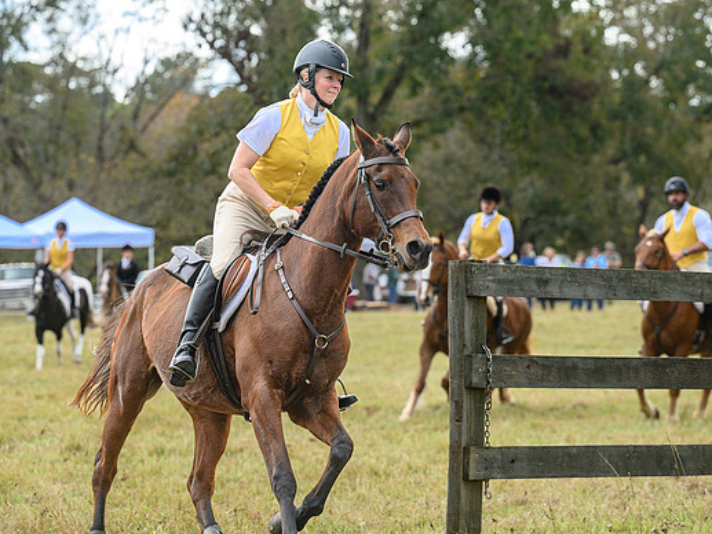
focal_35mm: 138
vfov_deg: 10.8
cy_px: 237
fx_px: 2839
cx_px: 339
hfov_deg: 14.3
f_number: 3.5
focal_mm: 101
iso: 640
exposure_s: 1/1000
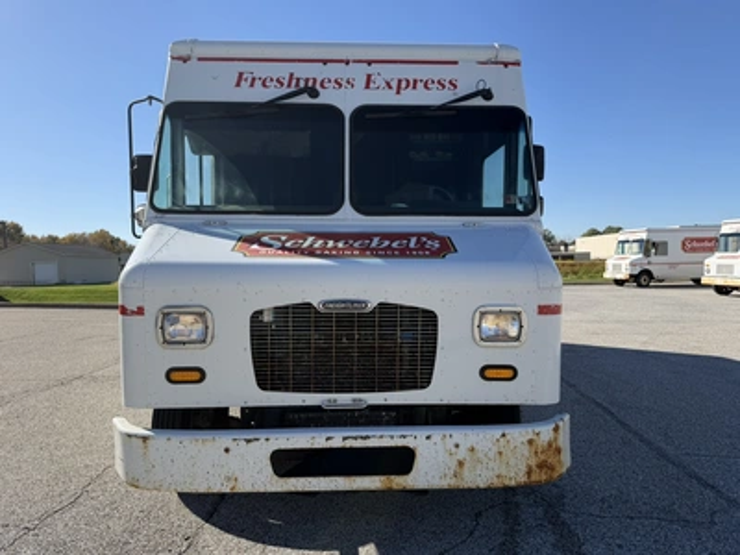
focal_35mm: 24
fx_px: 513
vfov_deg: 56.8
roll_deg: +1.4
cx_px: 370
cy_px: 278
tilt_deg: +1.0
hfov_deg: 71.6
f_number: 1.78
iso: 80
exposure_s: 1/4673
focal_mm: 6.76
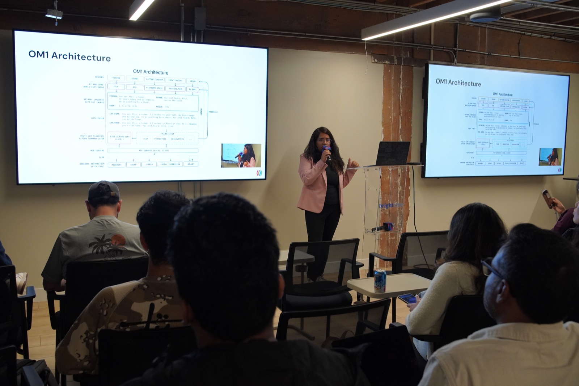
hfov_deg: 55.1
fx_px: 555
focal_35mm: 34
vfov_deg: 38.3
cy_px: 193
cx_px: 290
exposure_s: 1/160
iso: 1250
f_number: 4
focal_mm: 23
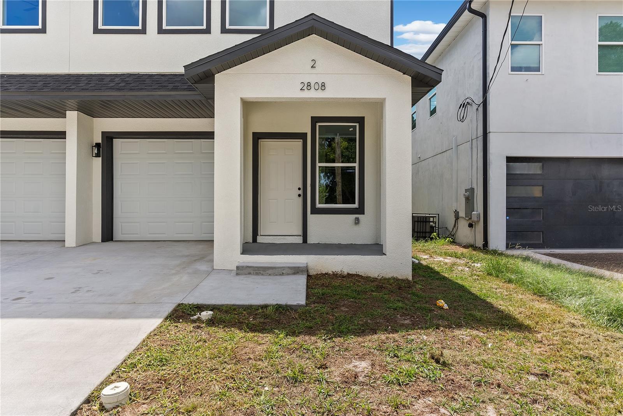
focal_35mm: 20
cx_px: 312
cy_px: 208
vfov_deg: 62.0
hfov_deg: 84.0
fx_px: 346
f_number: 8
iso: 100
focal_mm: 20
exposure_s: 1/40
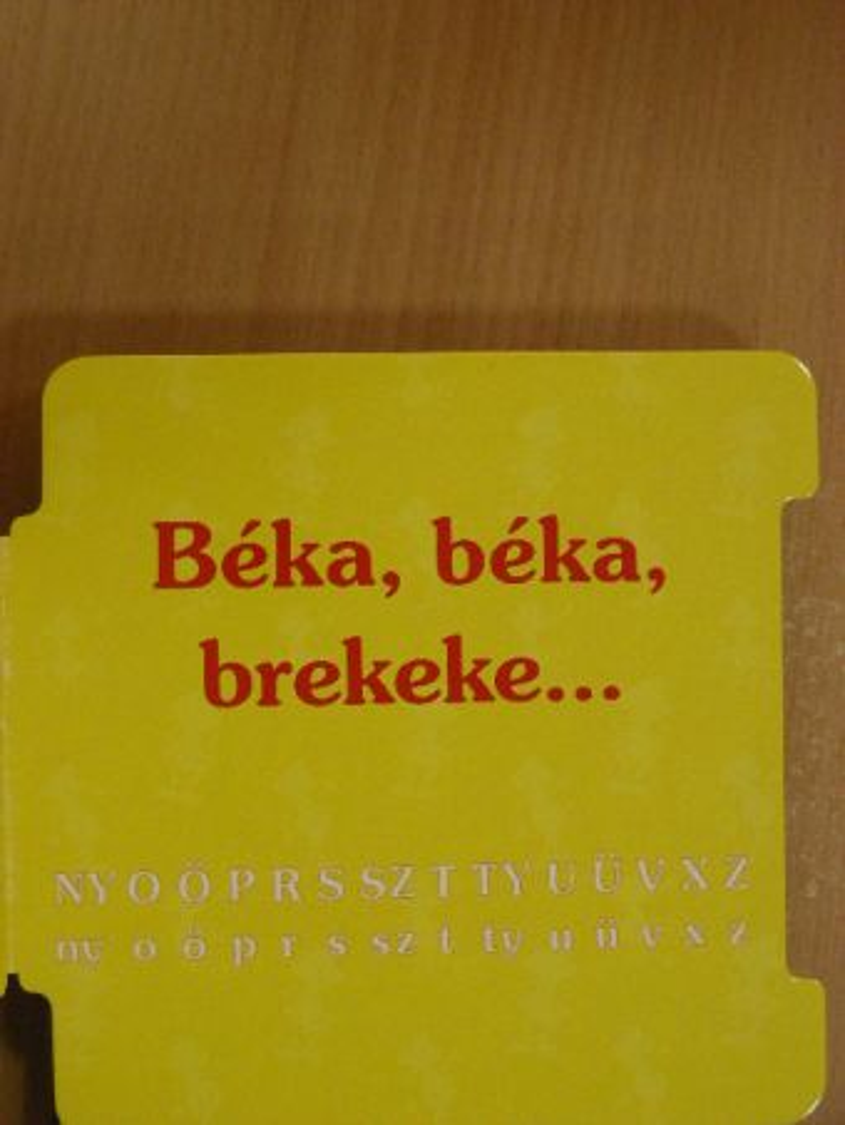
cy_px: 562
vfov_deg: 27.8
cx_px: 422
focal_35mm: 70
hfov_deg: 21.0
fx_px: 2277
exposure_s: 1/30
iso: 189
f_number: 3.5
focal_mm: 11.7
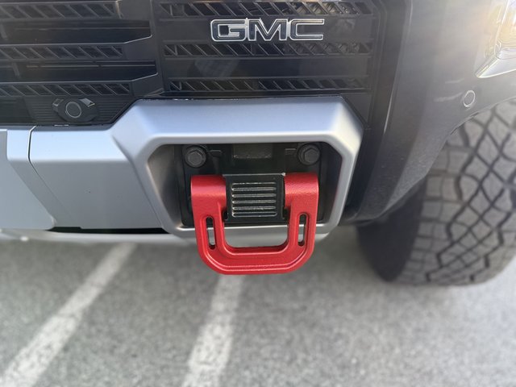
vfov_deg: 56.8
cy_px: 194
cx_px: 258
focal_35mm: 24
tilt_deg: -21.5
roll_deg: +0.2
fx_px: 358
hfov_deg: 71.6
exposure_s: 1/56
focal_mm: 6.76
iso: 640
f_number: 1.78
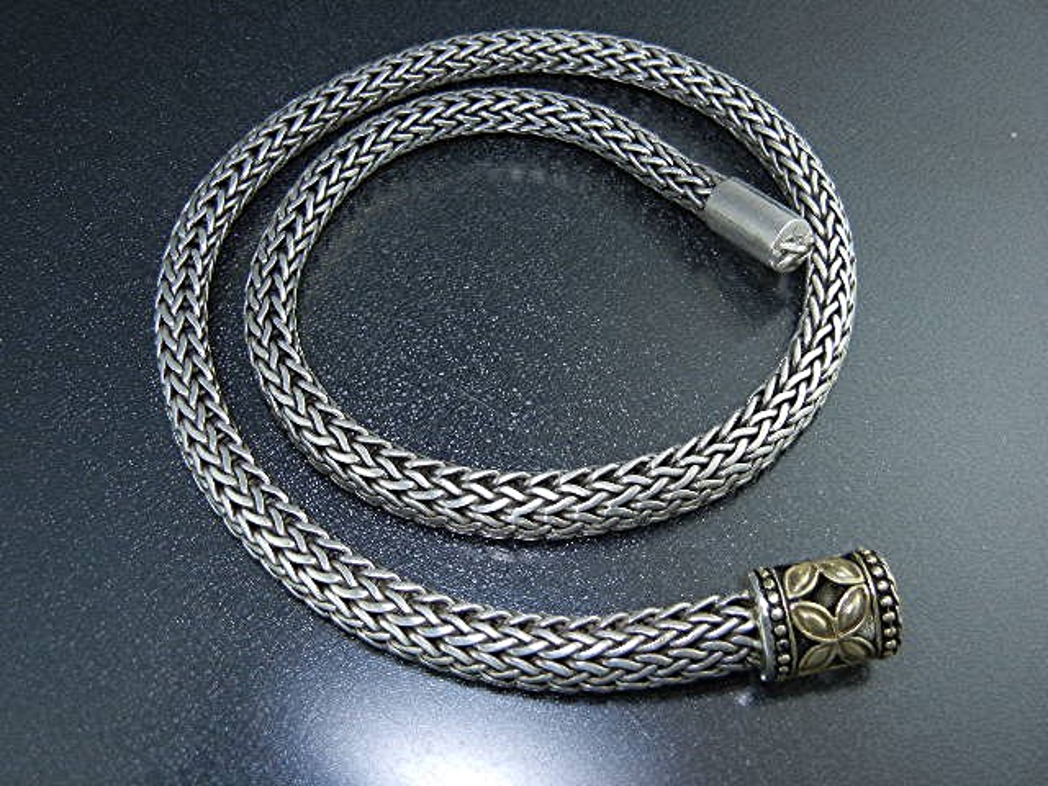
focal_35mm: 39
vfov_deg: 36.8
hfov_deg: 47.9
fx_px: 1181
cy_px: 393
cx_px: 524
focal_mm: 7.1
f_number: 3.7
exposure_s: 1/30
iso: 200
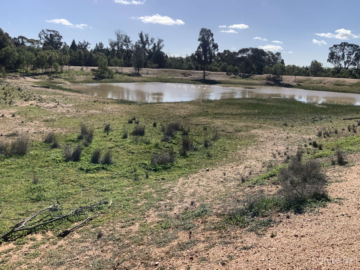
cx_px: 180
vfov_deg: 48.2
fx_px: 302
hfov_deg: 61.7
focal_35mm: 29
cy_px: 135
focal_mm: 3
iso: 20
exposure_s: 1/2538
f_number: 1.8
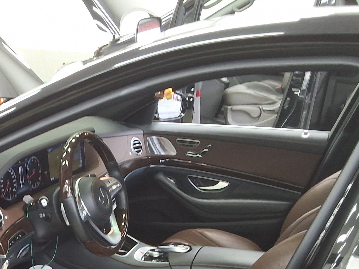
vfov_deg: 22.8
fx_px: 633
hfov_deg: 30.3
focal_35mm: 61
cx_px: 36
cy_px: 284
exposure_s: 1/40
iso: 125
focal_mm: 2.91
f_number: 1.9
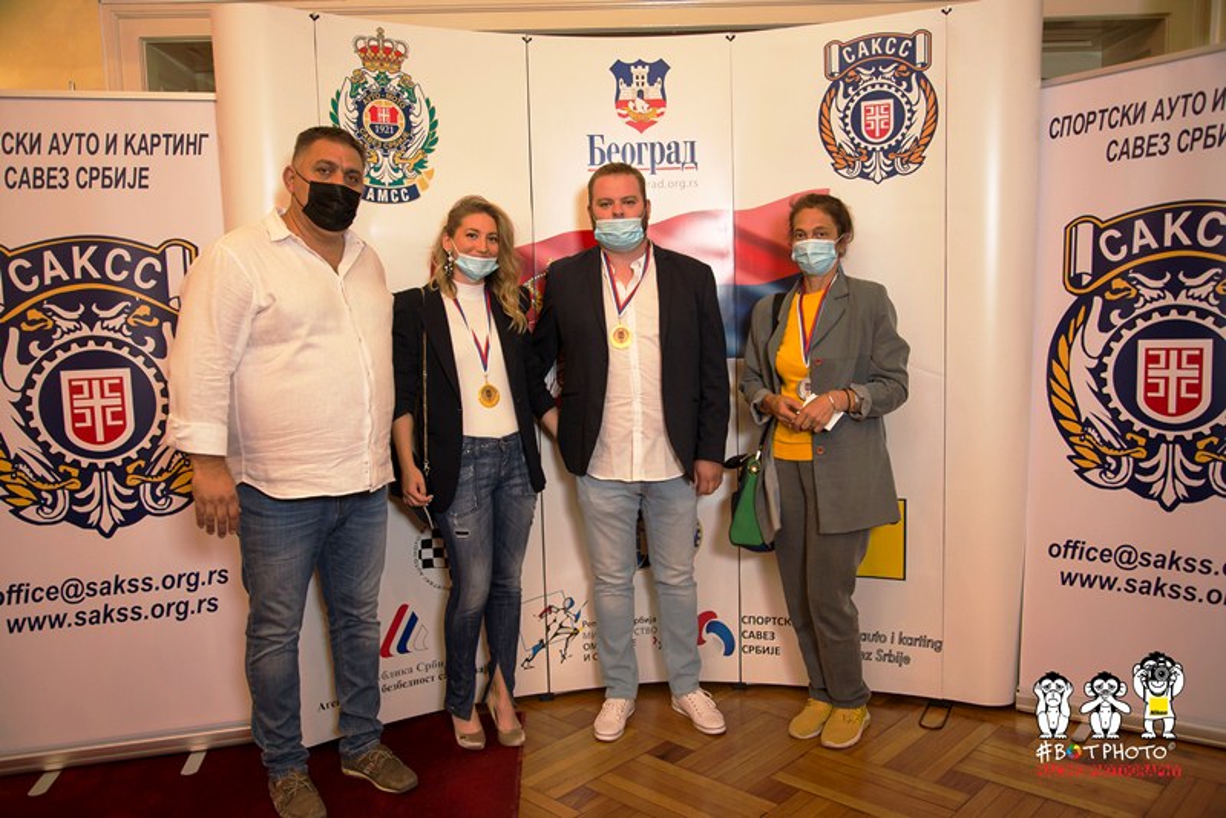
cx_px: 613
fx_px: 988
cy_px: 409
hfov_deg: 63.6
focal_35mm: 29
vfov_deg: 45.0
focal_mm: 29
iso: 800
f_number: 4
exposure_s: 1/60
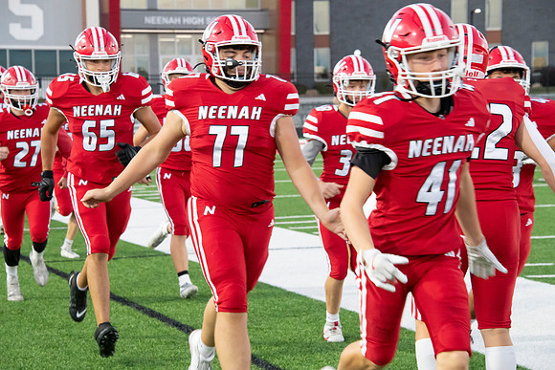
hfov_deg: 15.2
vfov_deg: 10.2
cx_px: 278
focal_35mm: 135
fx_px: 2082
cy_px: 185
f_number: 9
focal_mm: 135
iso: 8000
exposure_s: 1/250
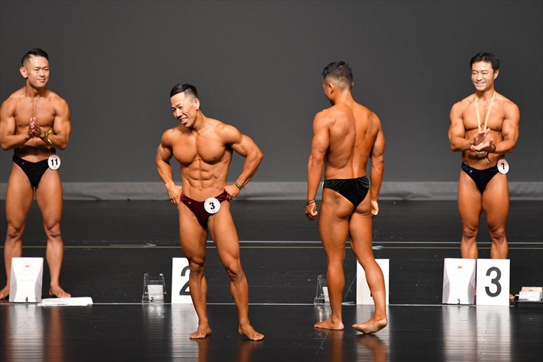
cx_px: 272
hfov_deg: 7.2
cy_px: 181
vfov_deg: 4.8
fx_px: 4297
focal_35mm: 285
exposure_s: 1/400
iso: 2500
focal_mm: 190
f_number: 5.6
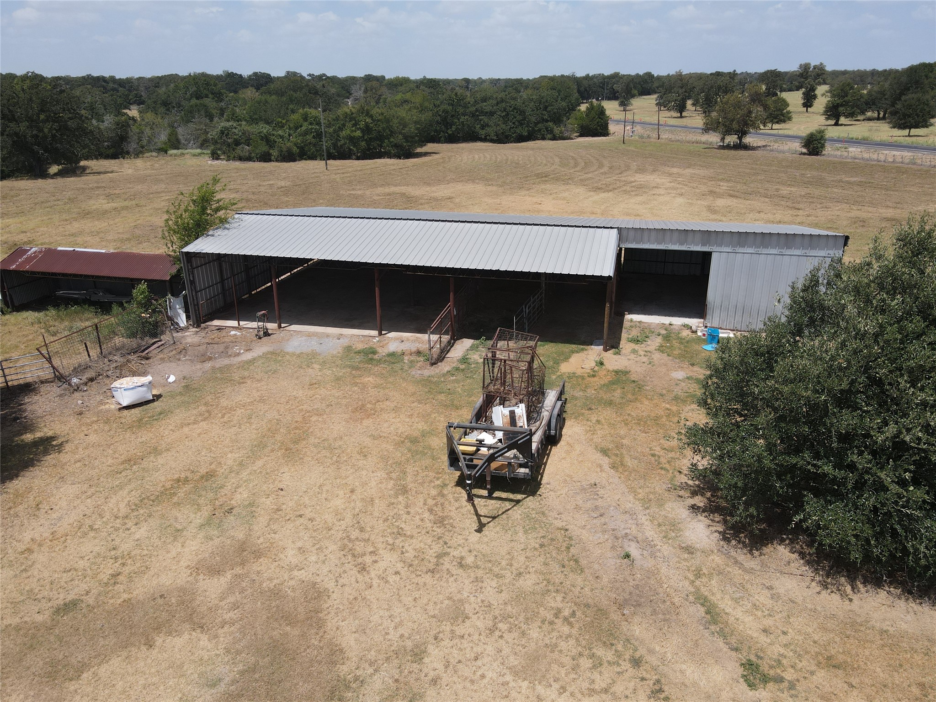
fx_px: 649
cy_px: 351
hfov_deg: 71.6
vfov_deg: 56.8
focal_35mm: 24
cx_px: 468
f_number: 2.8
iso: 100
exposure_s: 1/800
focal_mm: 4.5
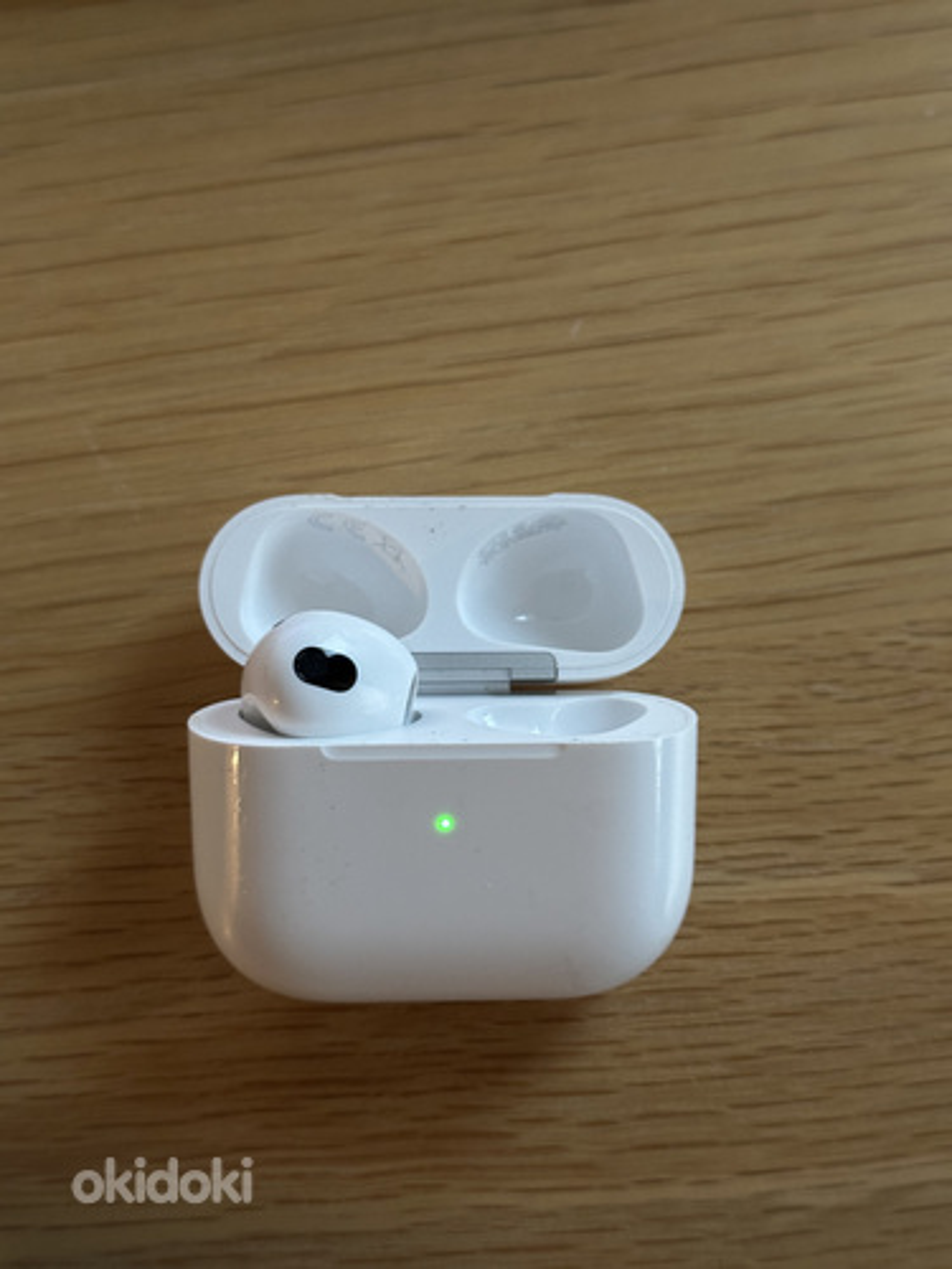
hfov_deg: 30.3
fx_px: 1760
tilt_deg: -76.6
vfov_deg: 39.7
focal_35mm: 48
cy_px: 634
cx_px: 476
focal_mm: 6.86
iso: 400
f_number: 1.78
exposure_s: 1/40
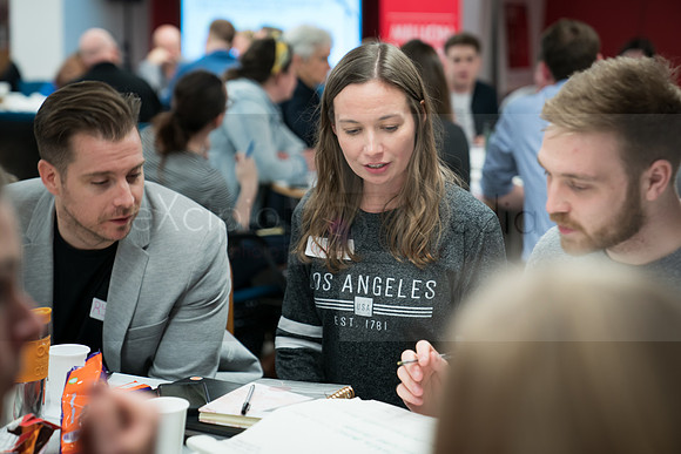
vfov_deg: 18.9
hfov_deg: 28.0
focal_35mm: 72
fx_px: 1366
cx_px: 346
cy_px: 220
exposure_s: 1/60
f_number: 2.8
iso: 1000
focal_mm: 70
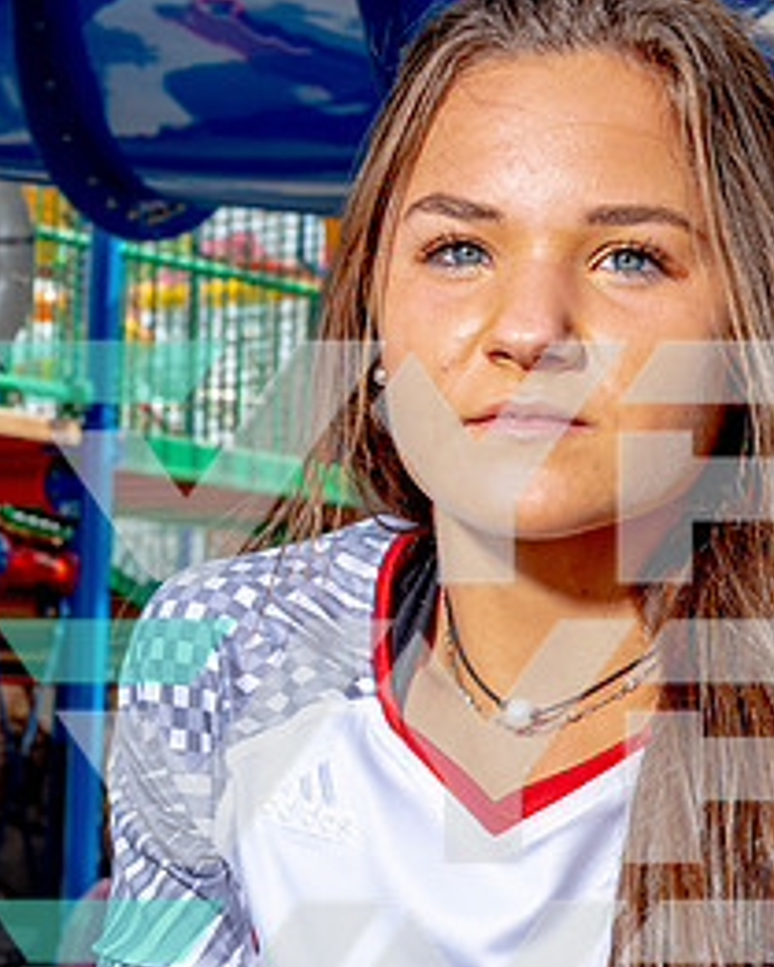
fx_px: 3091
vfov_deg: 17.7
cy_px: 738
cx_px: 554
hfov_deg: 14.2
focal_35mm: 108
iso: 100
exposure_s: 1/125
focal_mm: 41
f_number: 9.5
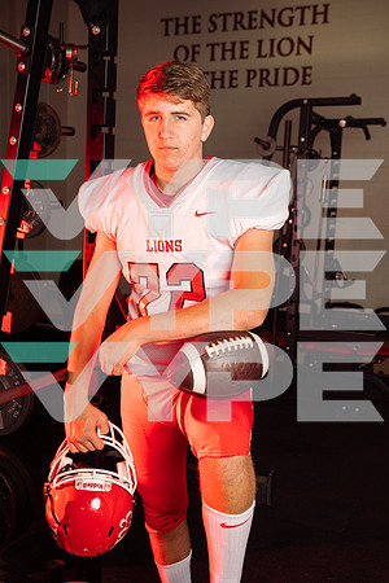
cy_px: 292
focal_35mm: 42
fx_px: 681
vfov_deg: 46.4
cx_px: 194
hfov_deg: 31.9
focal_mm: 42
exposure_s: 1/250
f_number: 5
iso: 200
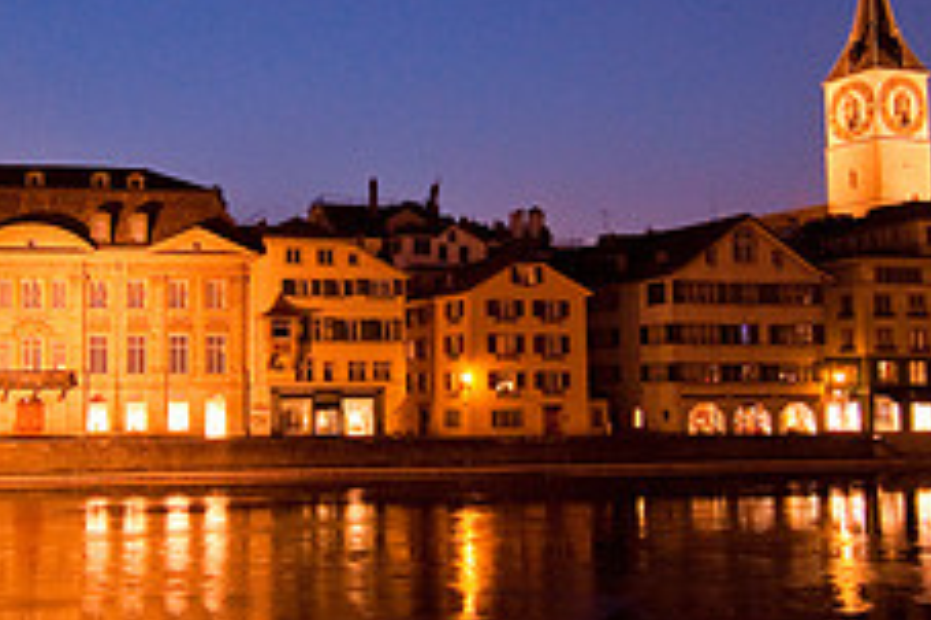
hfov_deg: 42.3
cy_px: 281
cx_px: 320
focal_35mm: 46
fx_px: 1189
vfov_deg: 29.2
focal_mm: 12
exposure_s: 1/1.25
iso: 200
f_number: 6.3
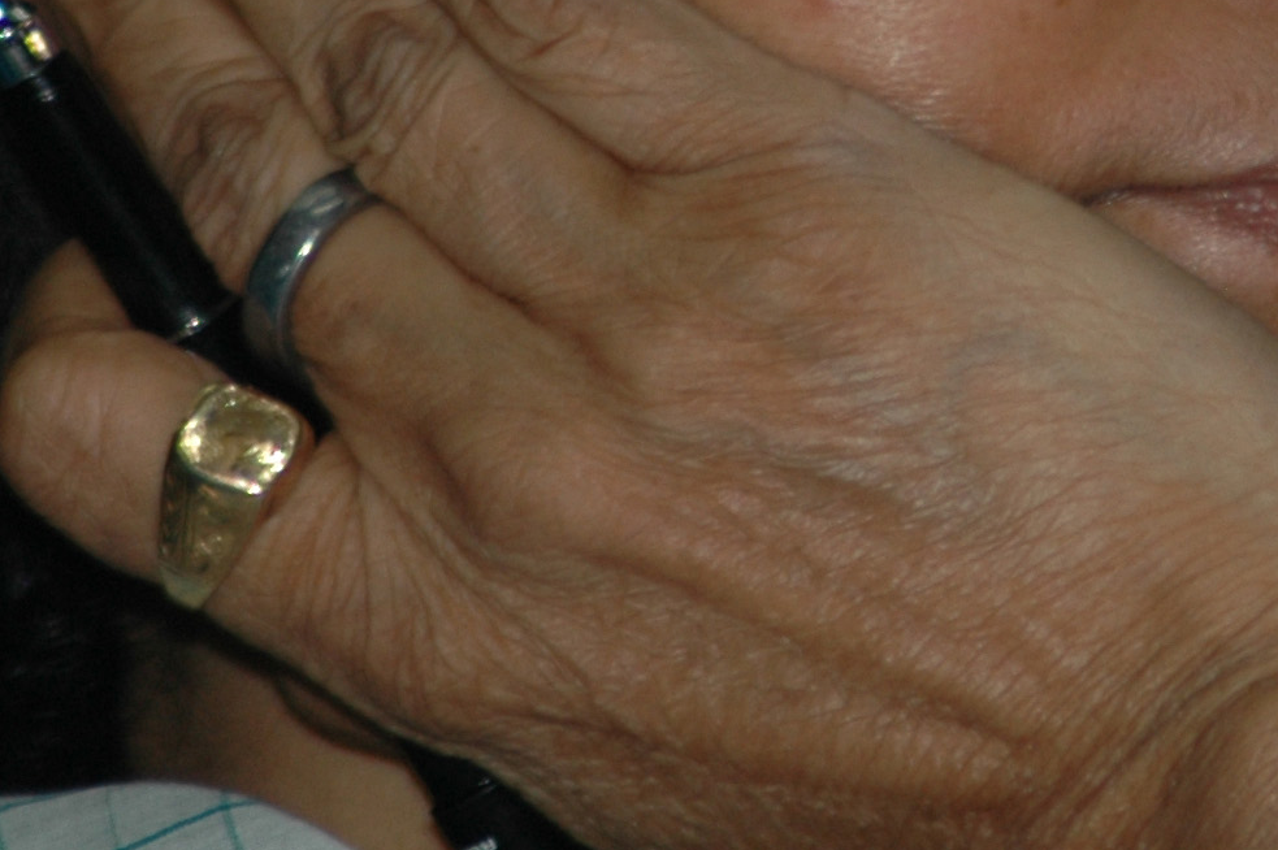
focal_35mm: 1377
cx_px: 1071
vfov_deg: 1.0
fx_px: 48849
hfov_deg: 1.5
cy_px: -265
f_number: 5.6
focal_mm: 300
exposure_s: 1/60
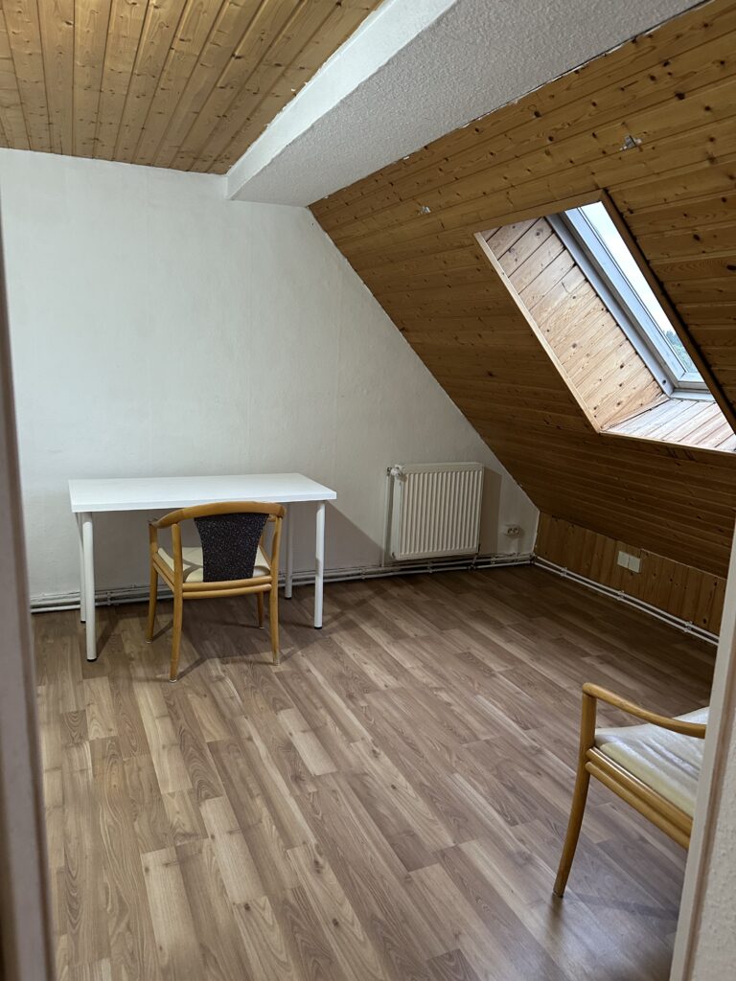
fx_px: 680
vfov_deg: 71.6
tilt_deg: -10.6
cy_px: 490
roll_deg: -1.6
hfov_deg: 56.8
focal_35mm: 24
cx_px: 368
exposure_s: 1/50
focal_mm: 6.86
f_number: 1.78
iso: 400
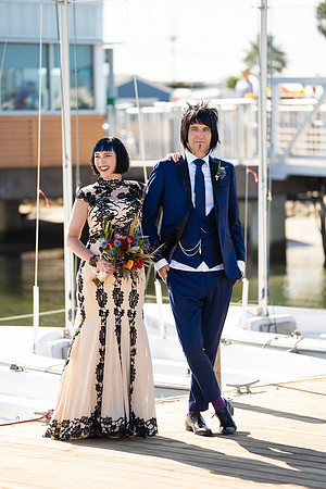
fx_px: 2010
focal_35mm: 148
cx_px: 163
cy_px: 244
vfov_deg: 13.9
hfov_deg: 9.3
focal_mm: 148
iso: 200
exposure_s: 1/1250
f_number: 2.8
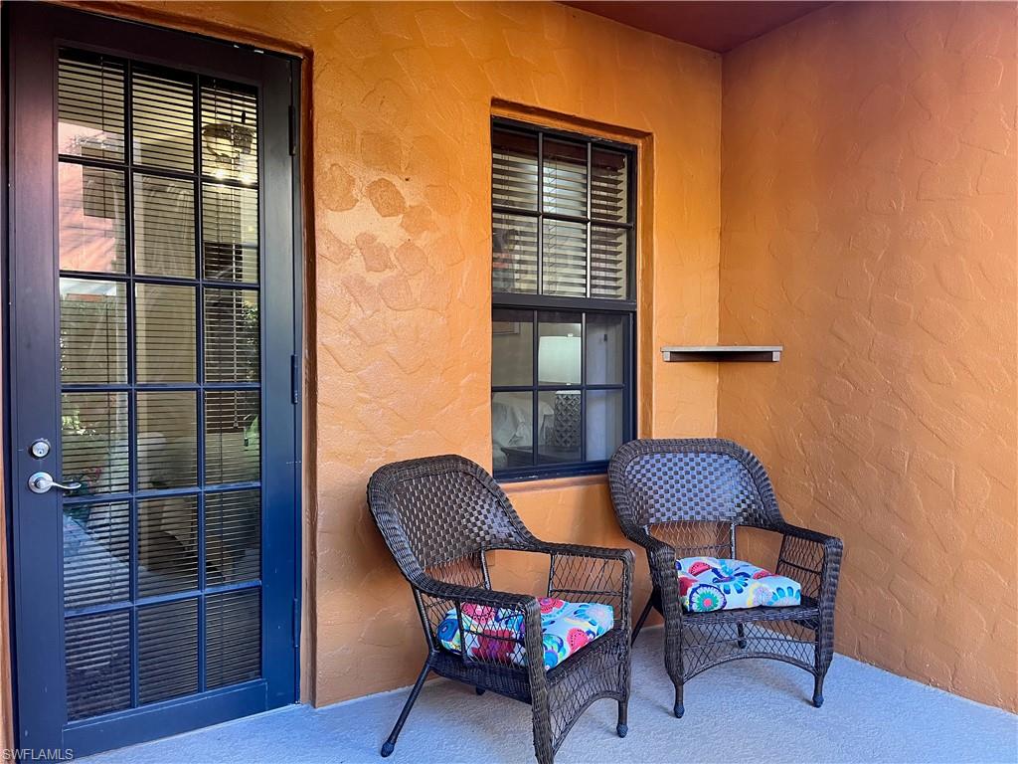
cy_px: 382
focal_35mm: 26
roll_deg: +0.5
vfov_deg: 53.1
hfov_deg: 67.3
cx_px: 509
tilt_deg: -2.1
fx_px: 765
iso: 125
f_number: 1.6
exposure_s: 1/60
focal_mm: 5.1
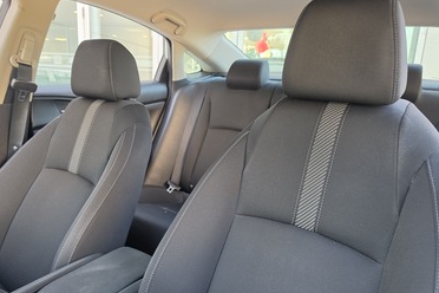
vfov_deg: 47.7
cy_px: 171
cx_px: 205
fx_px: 329
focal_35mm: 27
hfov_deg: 67.3
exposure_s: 1/120
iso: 100
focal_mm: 6.5
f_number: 1.4
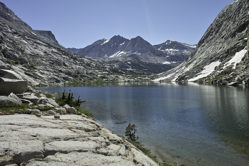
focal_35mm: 28
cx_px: 124
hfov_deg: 65.5
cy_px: 83
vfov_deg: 46.4
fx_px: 194
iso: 100
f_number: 8
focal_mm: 16.6
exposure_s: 1/125
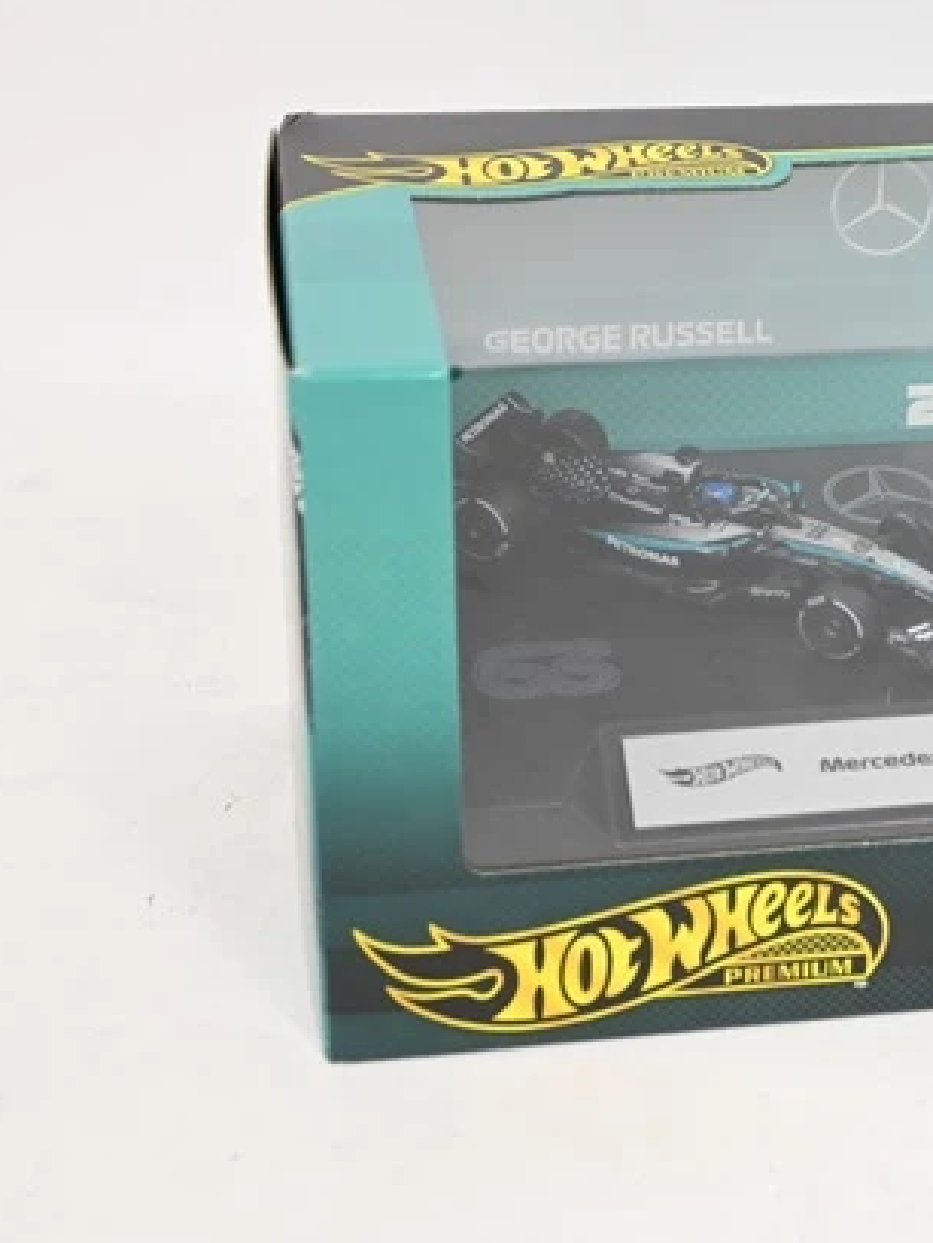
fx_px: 3012
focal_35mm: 84
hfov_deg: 16.9
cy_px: 553
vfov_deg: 23.3
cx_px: 1085
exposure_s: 1/125
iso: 1000
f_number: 7.1
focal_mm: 33
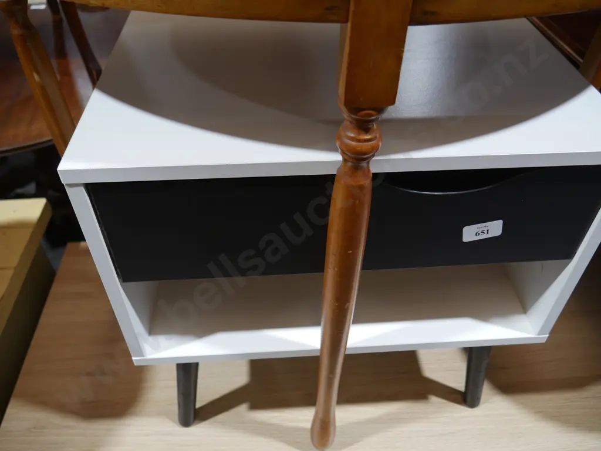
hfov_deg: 63.4
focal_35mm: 28
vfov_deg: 49.8
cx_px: 300
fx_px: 486
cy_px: 226
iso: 320
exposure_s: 1/60
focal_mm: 14
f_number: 3.5
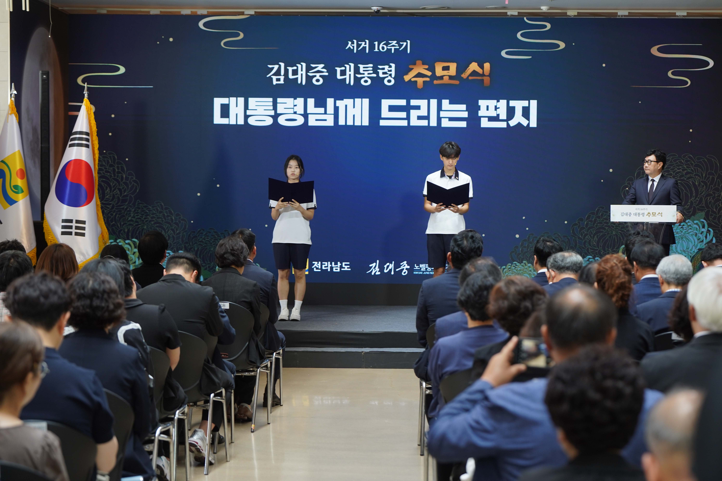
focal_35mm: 85
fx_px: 1705
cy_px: 240
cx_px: 361
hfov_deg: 23.9
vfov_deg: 16.1
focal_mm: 85
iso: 800
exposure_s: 1/160
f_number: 4
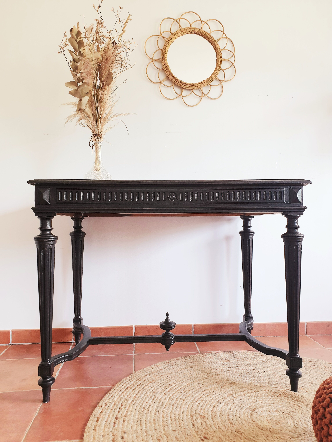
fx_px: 332
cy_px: 221
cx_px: 166
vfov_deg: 67.3
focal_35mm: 26
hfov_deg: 53.1
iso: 160
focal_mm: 4.3
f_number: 2.4
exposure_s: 1/50
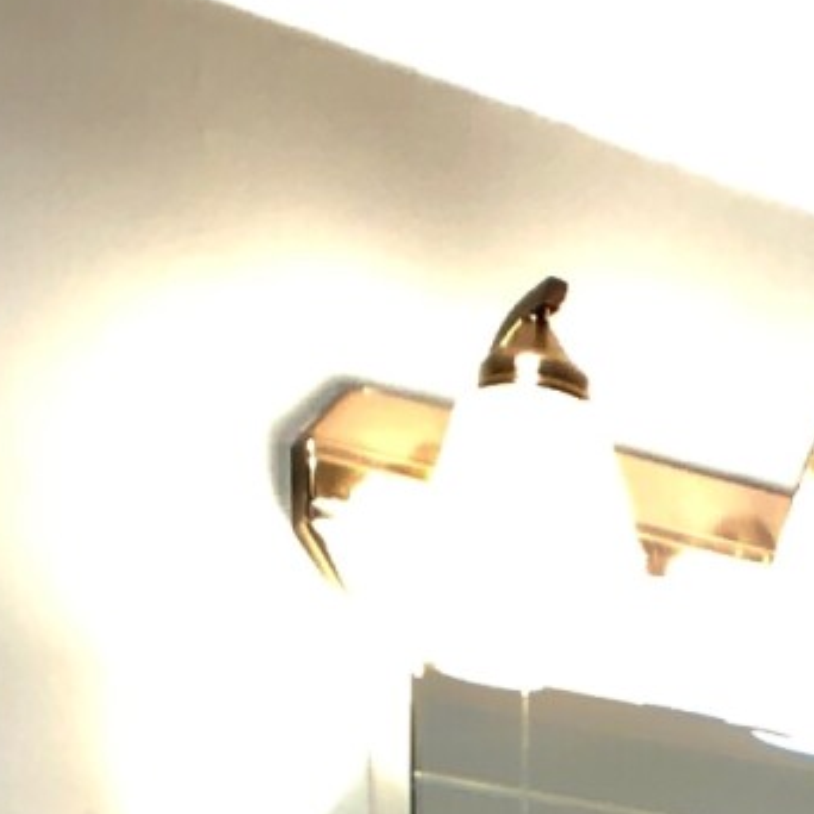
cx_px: 1185
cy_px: 1942
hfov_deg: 11.4
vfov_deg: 10.3
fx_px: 3937
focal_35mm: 148
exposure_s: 1/30
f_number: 1.8
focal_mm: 3.99
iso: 50
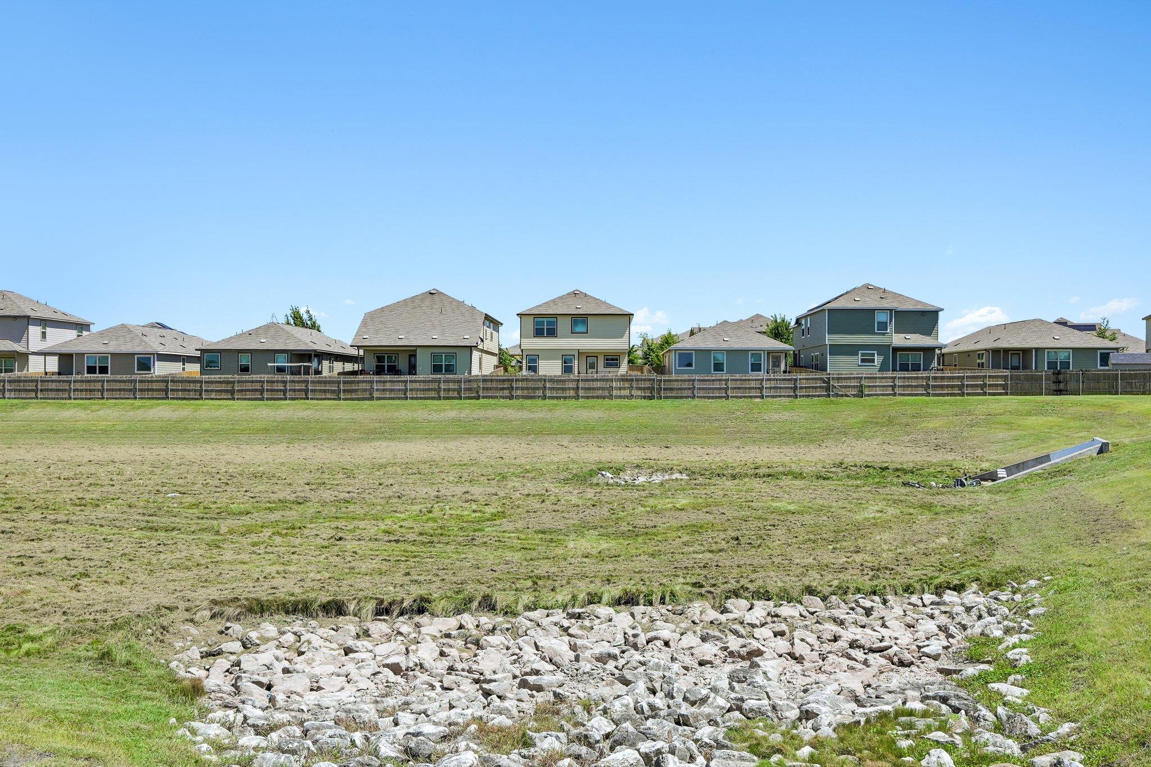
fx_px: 1151
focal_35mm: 36
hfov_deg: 53.1
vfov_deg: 36.9
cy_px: 384
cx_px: 576
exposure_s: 1/500
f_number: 6.7
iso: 100
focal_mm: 24
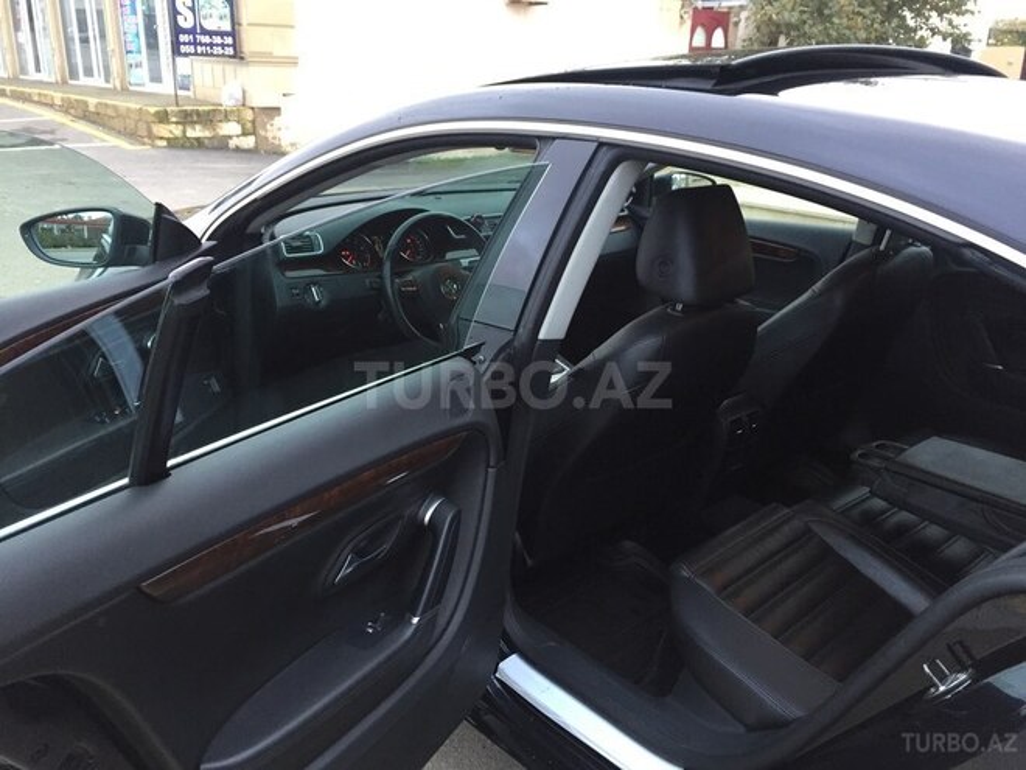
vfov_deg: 48.2
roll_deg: -1.5
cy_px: 385
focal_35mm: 29
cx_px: 513
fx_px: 860
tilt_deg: -20.3
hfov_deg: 61.7
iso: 160
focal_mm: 4.15
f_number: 2.2
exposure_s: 1/33
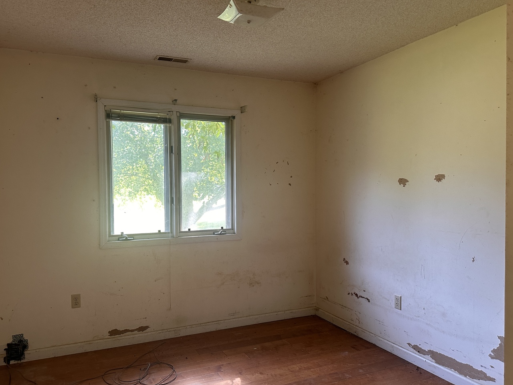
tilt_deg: -7.1
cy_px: 202
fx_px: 400
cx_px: 243
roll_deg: +3.0
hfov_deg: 65.3
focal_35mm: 27
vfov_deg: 51.3
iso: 250
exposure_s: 1/82
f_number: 1.78
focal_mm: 6.86
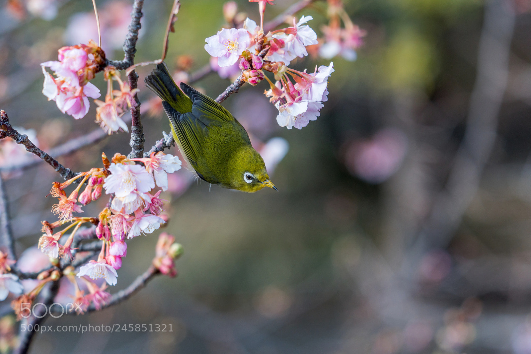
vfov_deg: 6.2
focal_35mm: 222
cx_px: 266
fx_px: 3275
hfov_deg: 9.3
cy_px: 177
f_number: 5
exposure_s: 1/250
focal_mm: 148
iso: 200
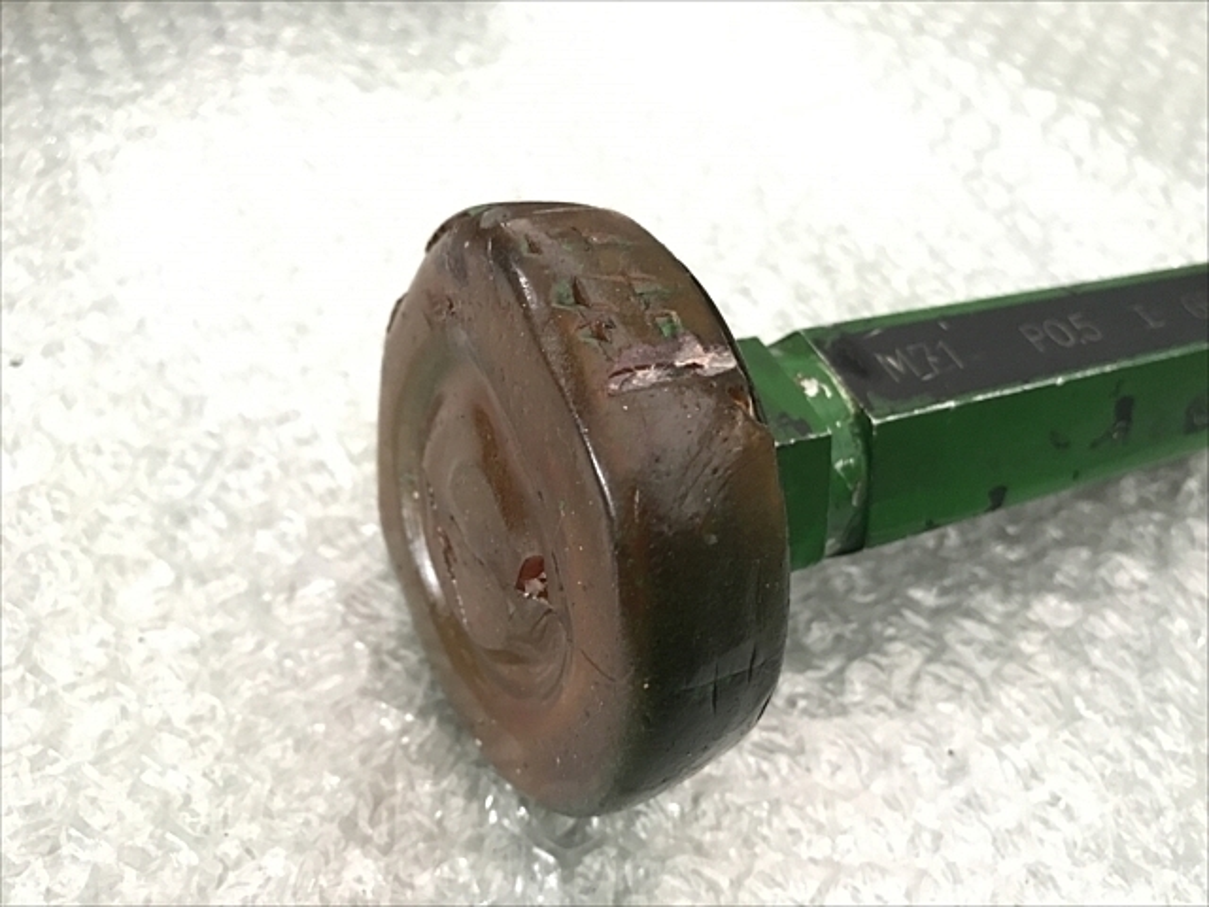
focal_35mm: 28
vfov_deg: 49.7
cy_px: 454
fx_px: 978
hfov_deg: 63.4
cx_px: 604
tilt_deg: -51.3
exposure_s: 1/15
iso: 100
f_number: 1.8
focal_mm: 3.99
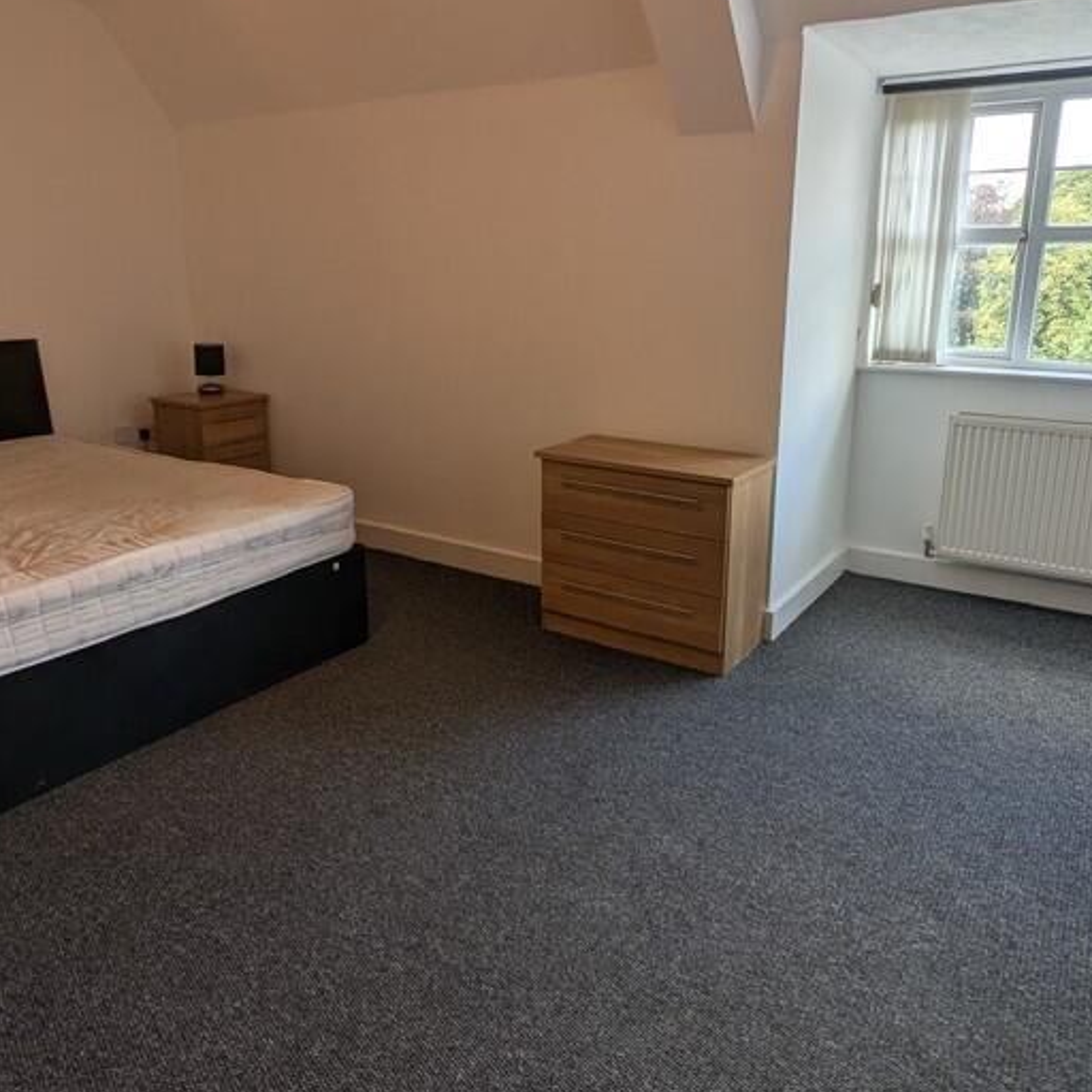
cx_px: 561
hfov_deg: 67.2
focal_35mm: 23
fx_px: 821
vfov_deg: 67.0
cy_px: 481
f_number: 2.2
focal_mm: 1.95
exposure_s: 1/100
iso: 52
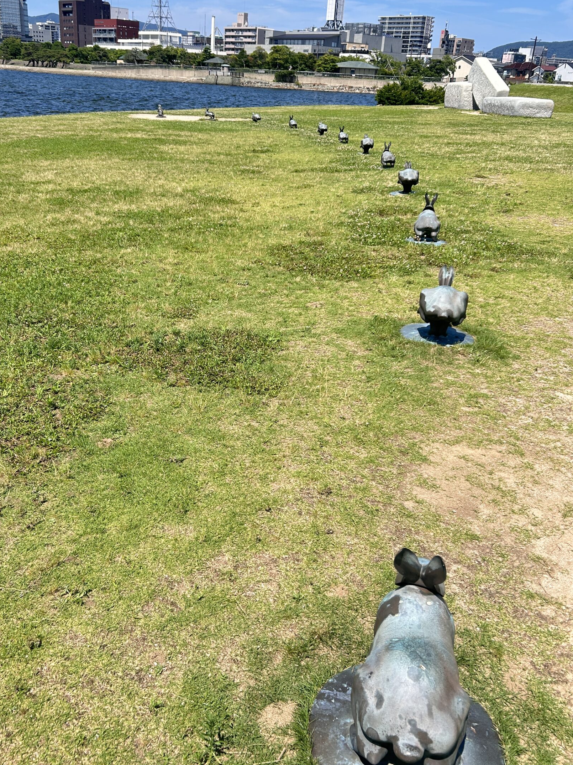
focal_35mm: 31
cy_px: 351
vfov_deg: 58.3
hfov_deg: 45.4
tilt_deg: -22.1
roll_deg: -3.3
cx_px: 253
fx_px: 684
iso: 50
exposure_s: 1/2165
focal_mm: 5.7
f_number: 1.5
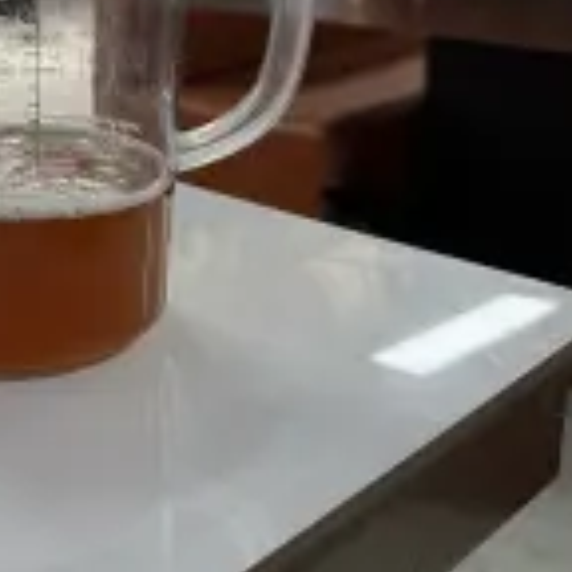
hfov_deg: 27.0
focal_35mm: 59
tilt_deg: -9.6
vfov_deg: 27.7
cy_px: 24
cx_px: -40
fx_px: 1103
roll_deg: +0.4
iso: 100
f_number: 1.78
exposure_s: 1/100
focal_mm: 6.76
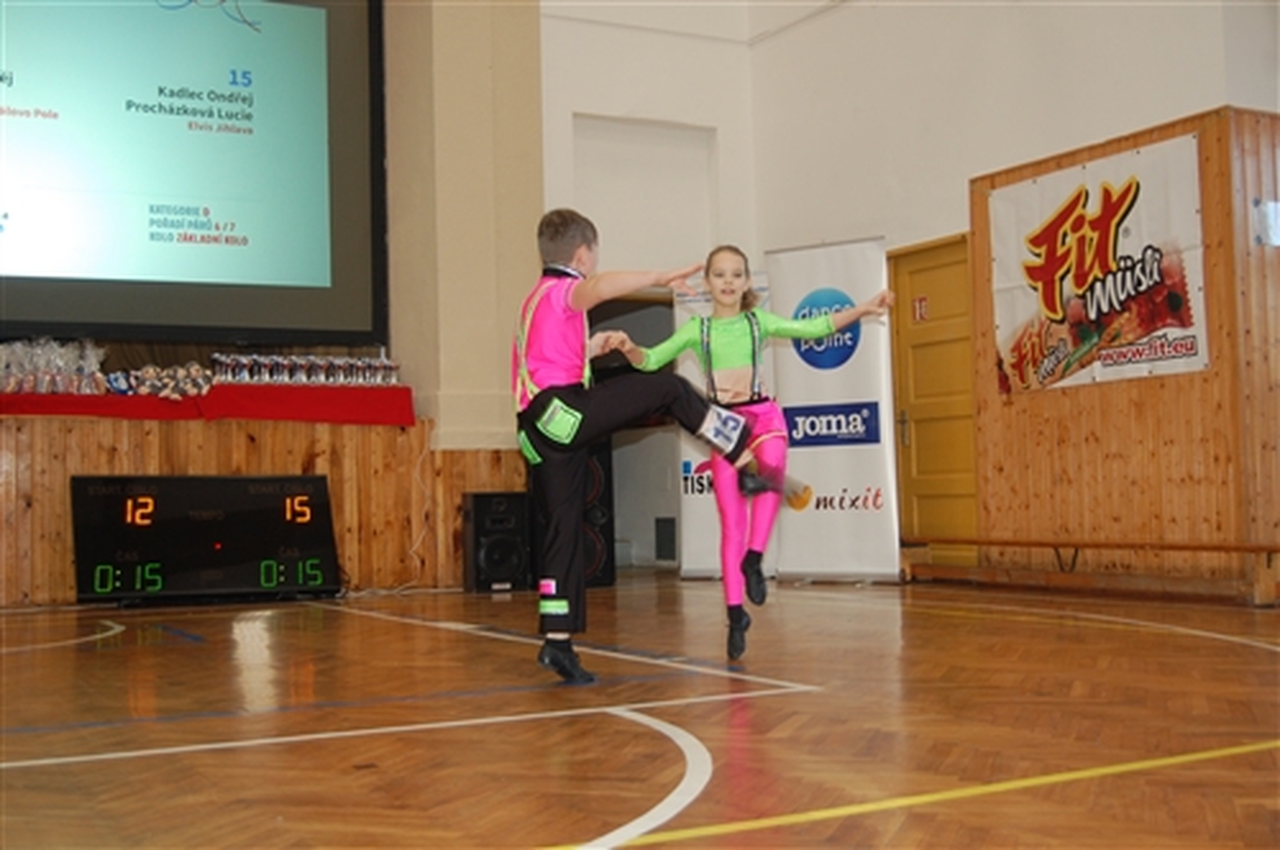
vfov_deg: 29.8
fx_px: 1598
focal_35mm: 45
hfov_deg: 43.7
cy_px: 425
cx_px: 640
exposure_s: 1/60
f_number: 4.2
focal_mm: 30
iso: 400
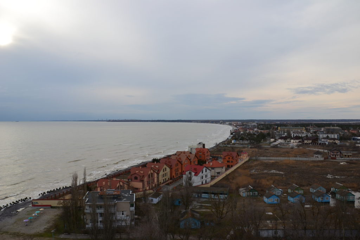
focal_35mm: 27
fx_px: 270
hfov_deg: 67.4
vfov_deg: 47.9
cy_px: 120
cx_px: 180
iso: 400
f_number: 10
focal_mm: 18
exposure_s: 1/250
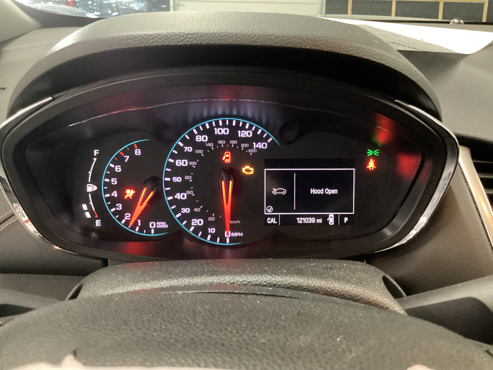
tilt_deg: -23.6
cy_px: 185
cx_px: 246
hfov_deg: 58.4
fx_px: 442
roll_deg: -0.8
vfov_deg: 45.4
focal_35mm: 31
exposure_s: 1/20
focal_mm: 3.3
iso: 640
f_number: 2.4
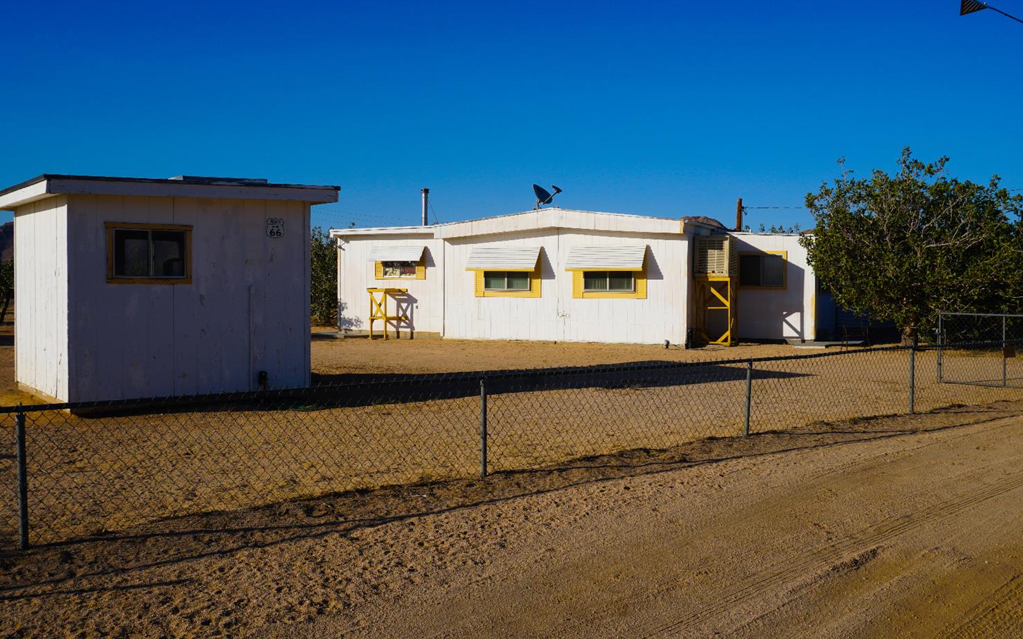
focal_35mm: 34
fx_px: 948
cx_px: 507
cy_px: 305
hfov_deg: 56.7
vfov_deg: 37.3
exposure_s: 1/250
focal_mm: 22
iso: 100
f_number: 11
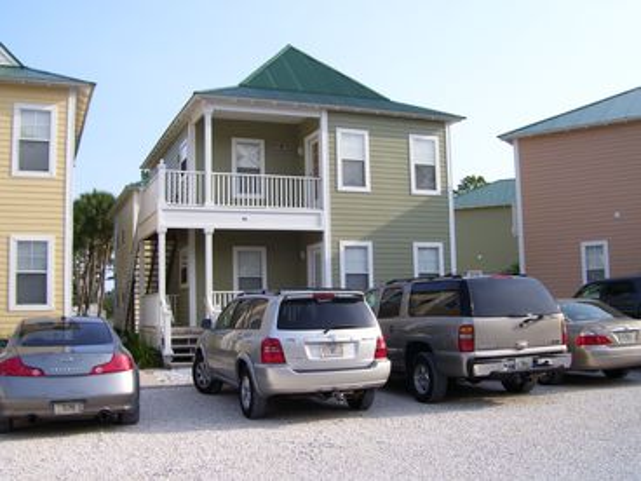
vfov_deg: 38.7
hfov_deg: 50.1
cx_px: 320
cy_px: 240
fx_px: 685
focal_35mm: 37
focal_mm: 6
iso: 80
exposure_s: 1/350
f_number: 4.8
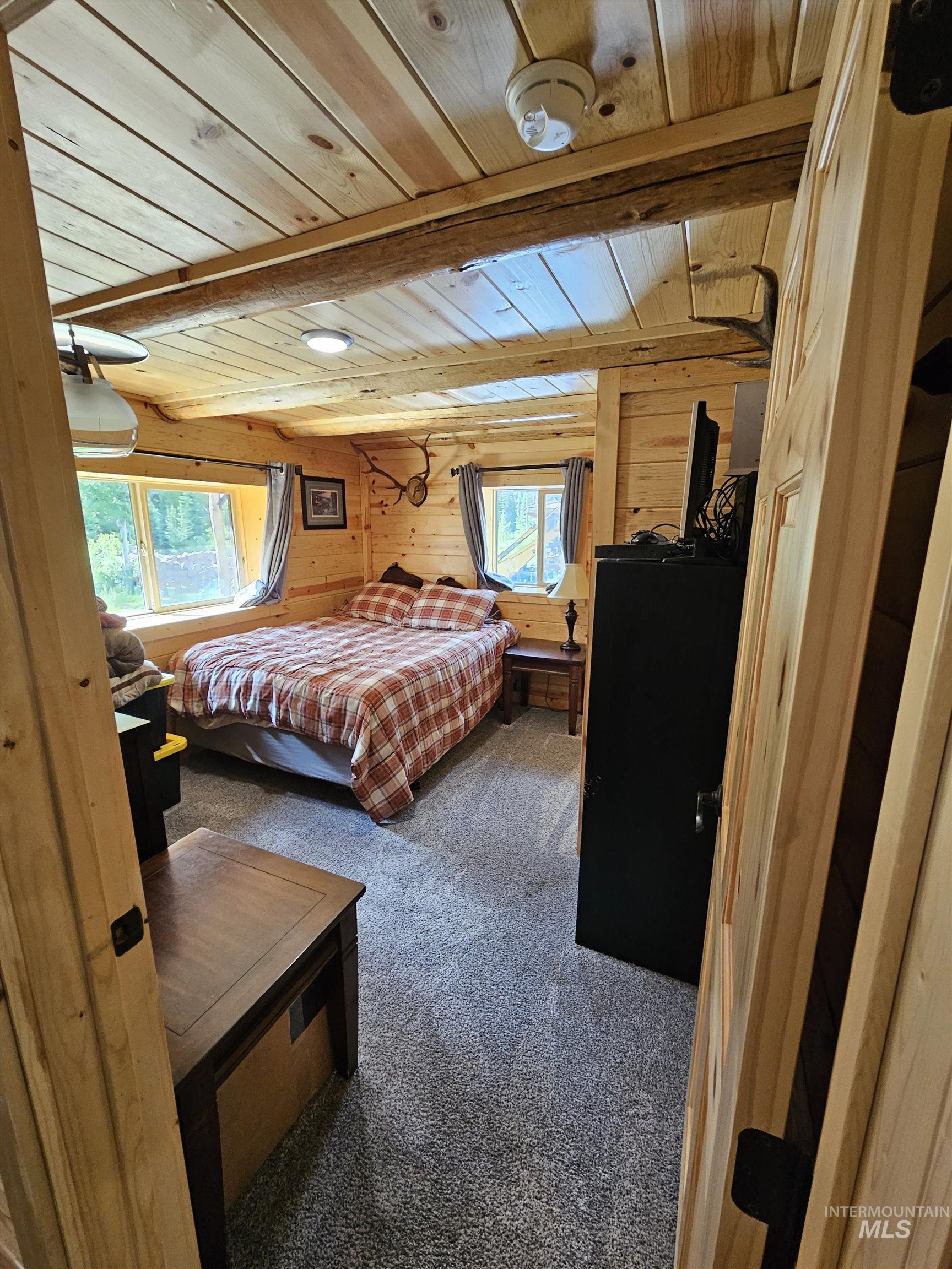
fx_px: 477
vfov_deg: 106.2
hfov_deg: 89.9
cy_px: 634
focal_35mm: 13
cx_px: 476
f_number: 2.2
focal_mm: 2.2
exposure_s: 1/60
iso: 200
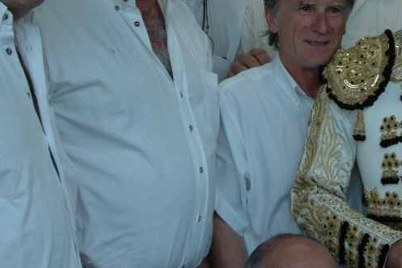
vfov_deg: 12.4
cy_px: 7
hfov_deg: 18.3
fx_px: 1218
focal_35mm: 109
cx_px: 389
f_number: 4.5
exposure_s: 1/60
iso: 800
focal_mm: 35
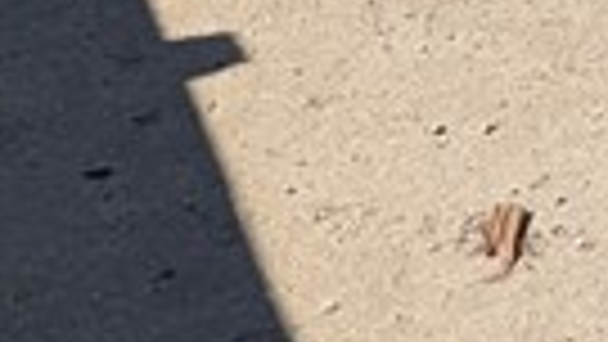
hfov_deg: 16.7
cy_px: -686
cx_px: 1187
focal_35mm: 99
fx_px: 1596
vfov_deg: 9.5
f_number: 1.7
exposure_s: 1/2924
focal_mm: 2.02
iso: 60
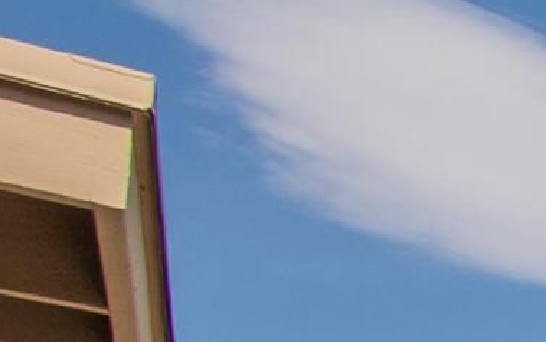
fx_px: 1801
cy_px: 973
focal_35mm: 121
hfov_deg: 9.7
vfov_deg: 9.1
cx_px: 1886
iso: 200
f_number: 13
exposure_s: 1/250
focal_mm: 10
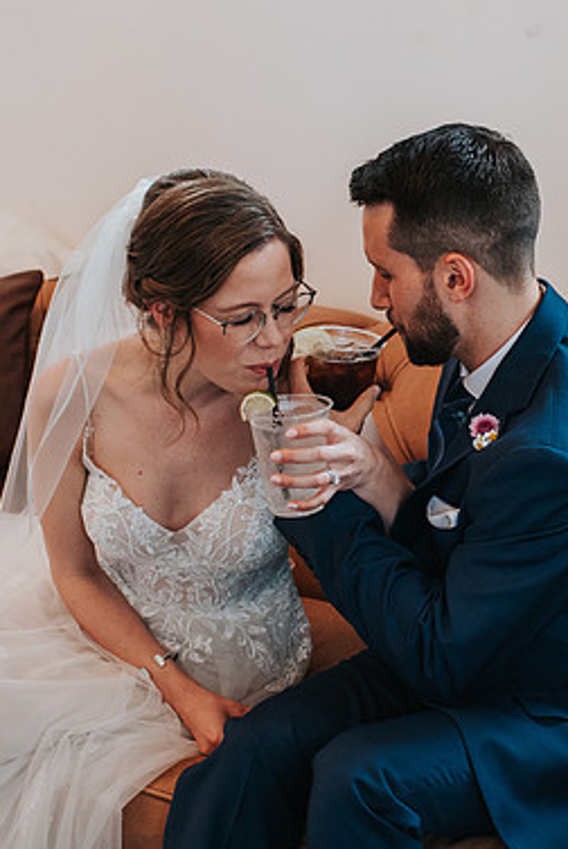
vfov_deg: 26.6
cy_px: 356
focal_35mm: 76
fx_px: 1795
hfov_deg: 17.9
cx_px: 410
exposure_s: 1/125
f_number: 3.2
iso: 1000
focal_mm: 35
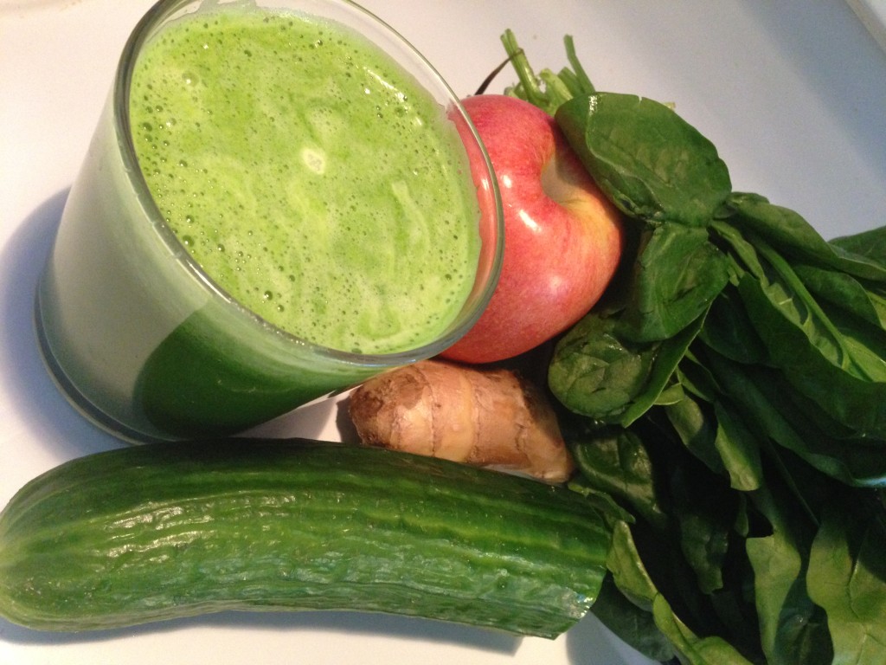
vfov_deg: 42.9
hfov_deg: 55.4
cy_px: 332
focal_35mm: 33
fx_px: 845
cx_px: 443
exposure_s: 1/15
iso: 500
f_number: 2.4
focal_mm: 4.12
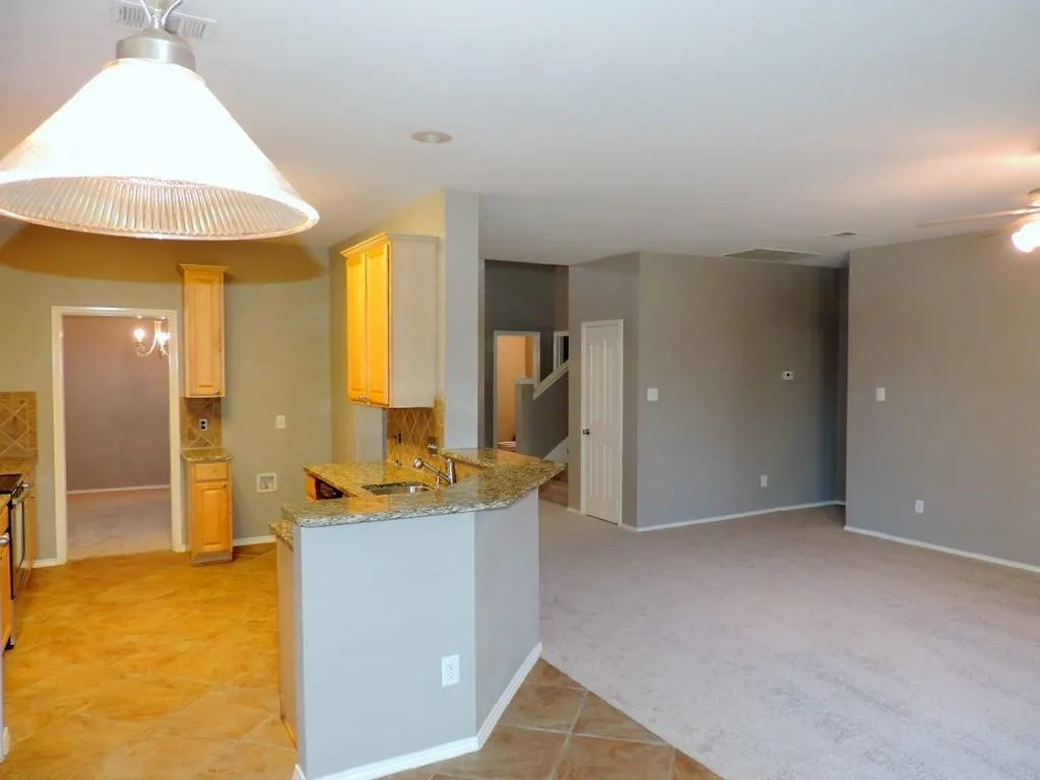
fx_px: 721
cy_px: 390
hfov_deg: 71.6
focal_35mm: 24
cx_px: 520
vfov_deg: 56.8
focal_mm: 4.3
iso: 360
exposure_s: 1/40
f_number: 3
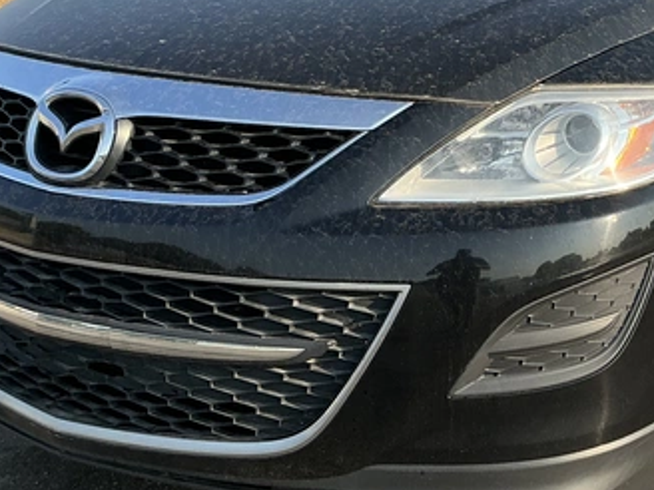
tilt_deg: -9.7
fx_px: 1209
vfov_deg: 22.7
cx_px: 494
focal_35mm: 64
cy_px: 122
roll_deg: -1.7
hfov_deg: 29.8
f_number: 1.8
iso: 25
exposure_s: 1/691
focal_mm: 3
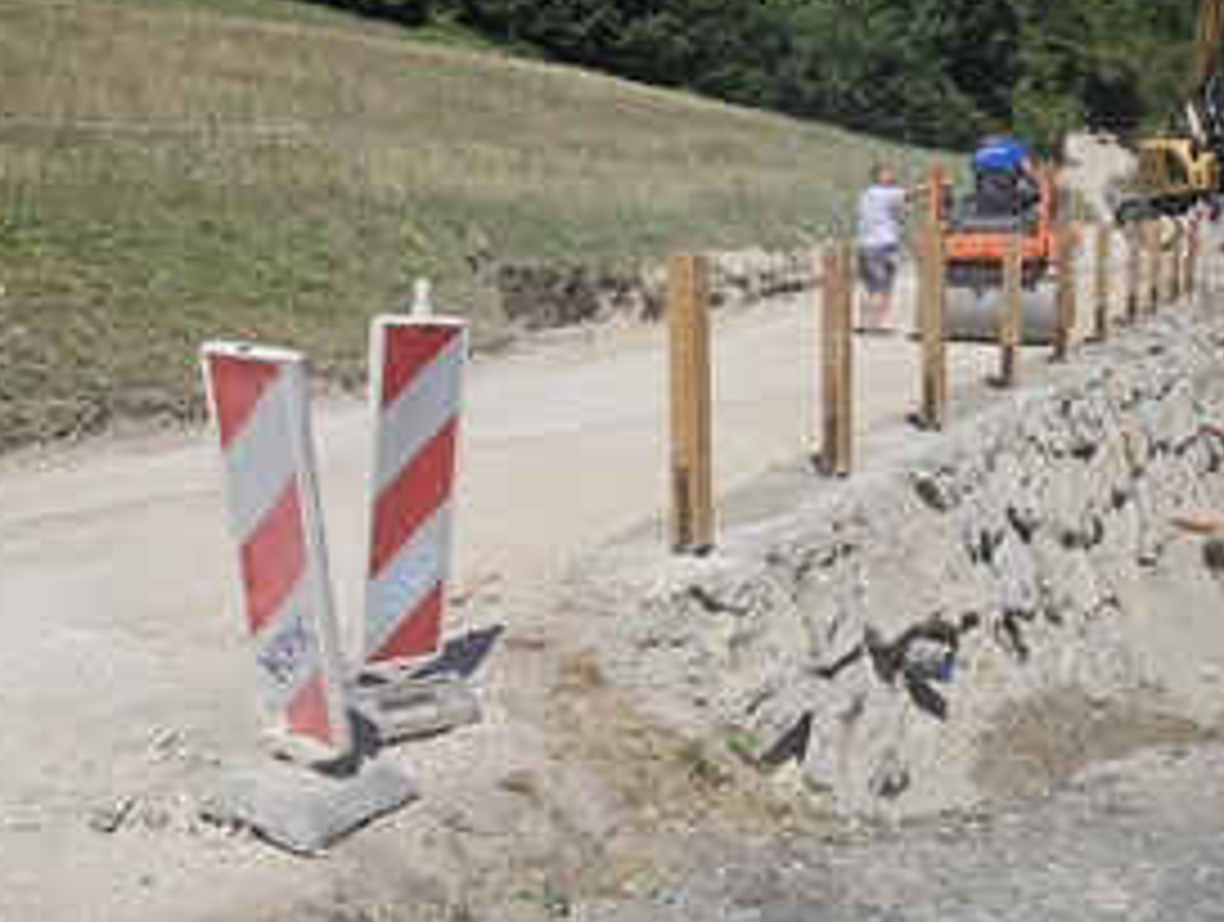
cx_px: 621
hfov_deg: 48.9
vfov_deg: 37.8
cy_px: 405
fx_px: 1346
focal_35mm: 38
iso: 25
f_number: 1.8
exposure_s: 1/3608
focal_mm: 5.4
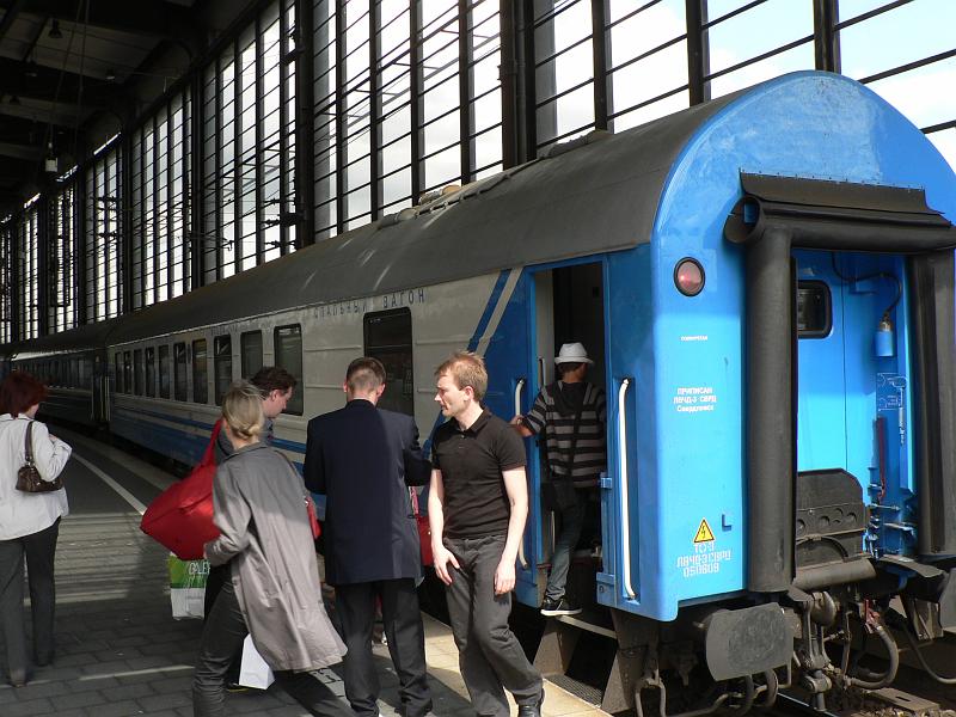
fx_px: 994
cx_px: 478
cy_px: 358
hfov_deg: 51.4
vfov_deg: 39.7
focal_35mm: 36
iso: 80
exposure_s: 1/200
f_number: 4
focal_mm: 6
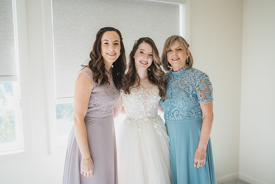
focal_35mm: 36
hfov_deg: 52.6
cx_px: 138
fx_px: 278
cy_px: 92
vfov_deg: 36.5
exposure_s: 1/1000
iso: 400
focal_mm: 35
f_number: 2.2
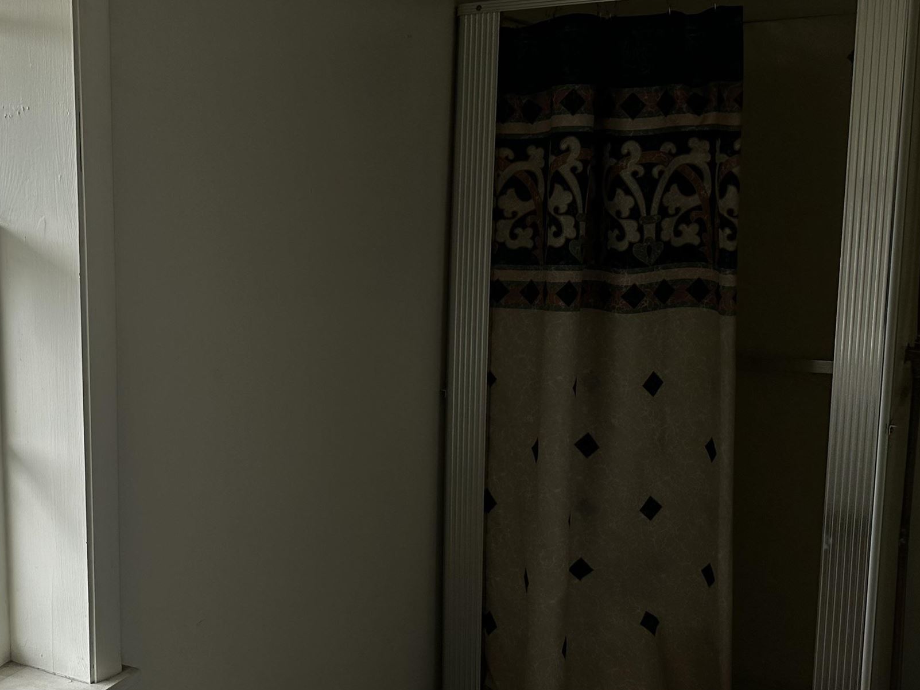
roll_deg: +1.0
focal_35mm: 46
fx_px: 1222
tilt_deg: -7.3
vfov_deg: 31.5
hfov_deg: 38.7
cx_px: 115
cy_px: 358
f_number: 1.78
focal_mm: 6.86
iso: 80
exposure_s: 1/654
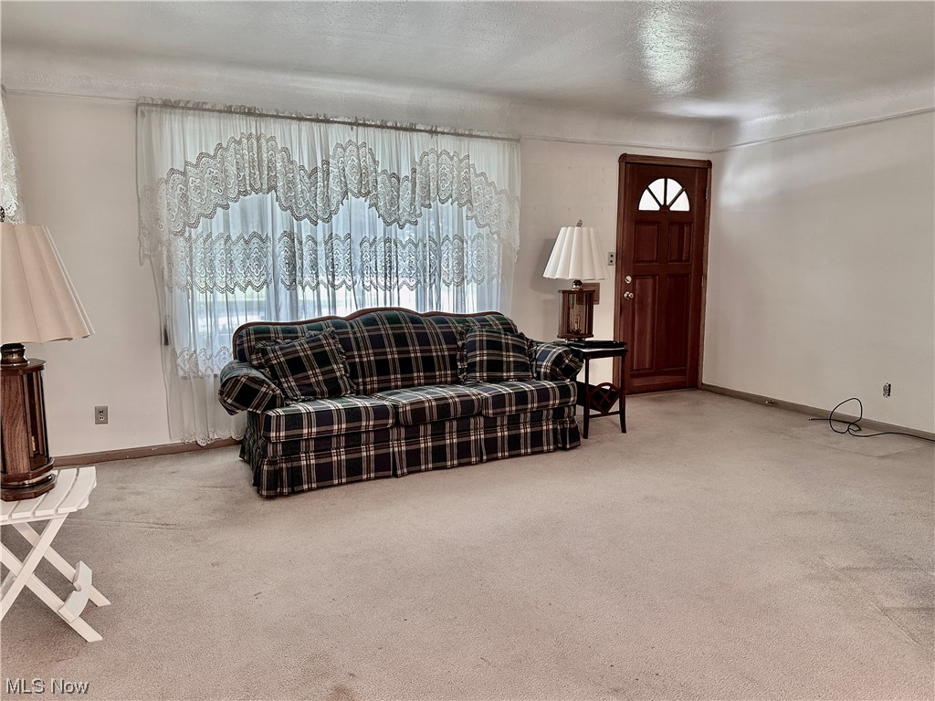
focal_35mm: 24
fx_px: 648
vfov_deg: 56.8
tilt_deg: -8.6
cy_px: 350
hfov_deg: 71.6
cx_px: 468
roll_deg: -0.4
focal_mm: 6.86
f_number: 1.78
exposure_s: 1/60
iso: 160
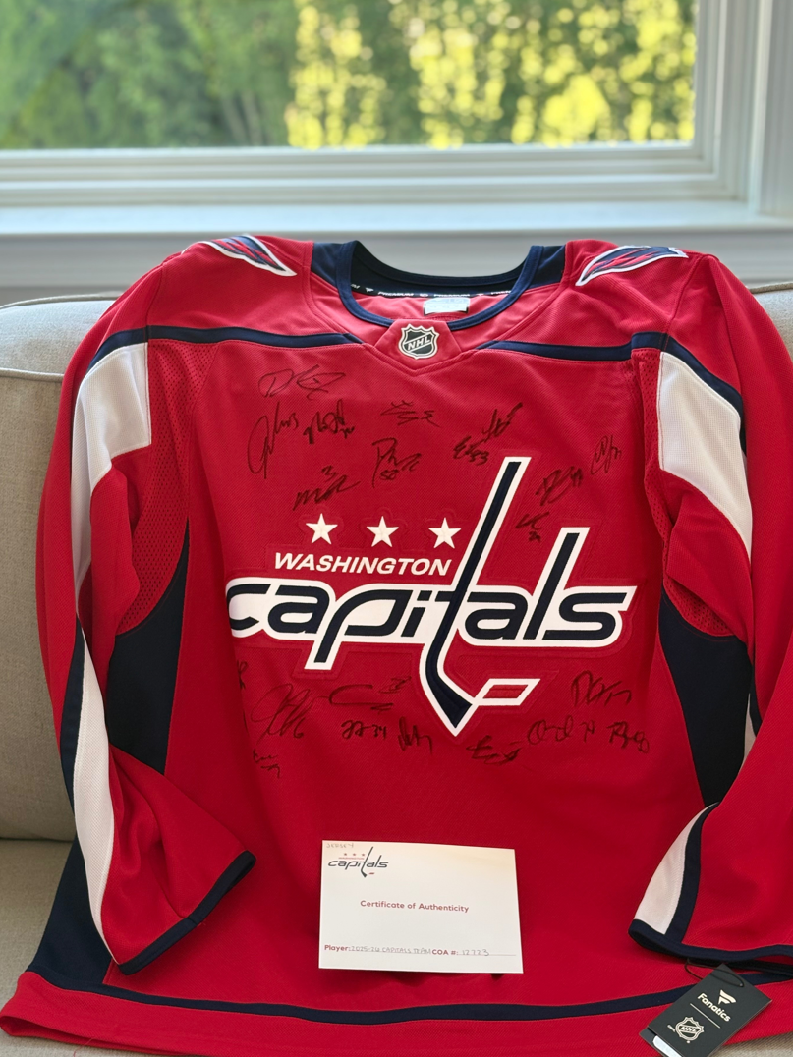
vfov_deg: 33.2
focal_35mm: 58
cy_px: 569
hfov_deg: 25.2
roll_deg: +2.2
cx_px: 440
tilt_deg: -26.2
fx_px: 1772
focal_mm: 5.96
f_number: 1.6
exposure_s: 1/63
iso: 50
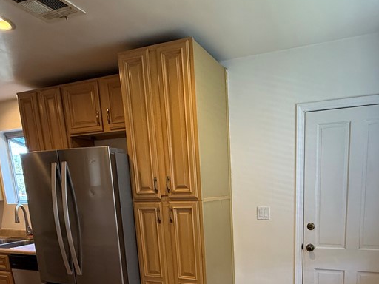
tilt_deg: -11.9
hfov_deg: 62.3
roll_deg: +1.6
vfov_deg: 45.6
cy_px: 249
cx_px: 243
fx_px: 307
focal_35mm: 28
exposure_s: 1/120
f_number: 2.2
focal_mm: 2.22
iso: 250
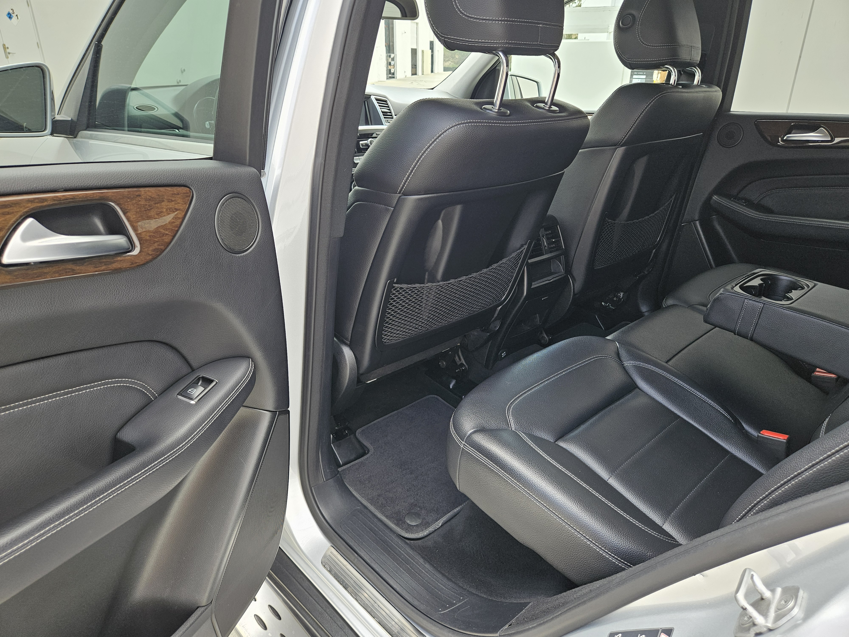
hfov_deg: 73.9
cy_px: 318
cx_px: 424
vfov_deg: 58.9
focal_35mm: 23
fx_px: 564
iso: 64
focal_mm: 5.4
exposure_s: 1/207
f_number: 1.8
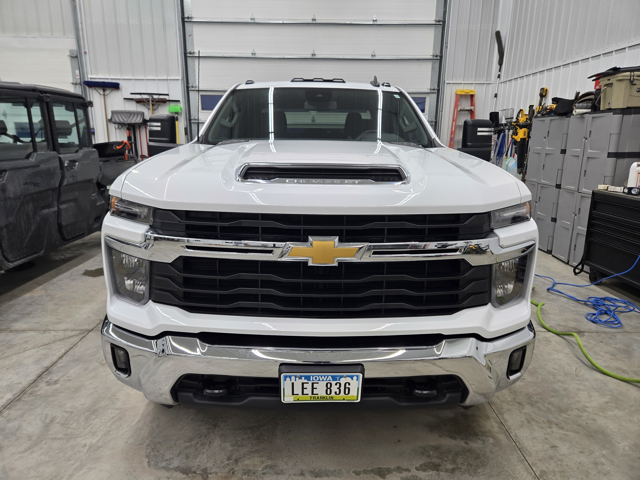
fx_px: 425
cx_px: 320
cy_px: 240
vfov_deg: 58.9
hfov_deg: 73.9
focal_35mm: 23
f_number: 1.8
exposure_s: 1/120
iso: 100
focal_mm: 5.4
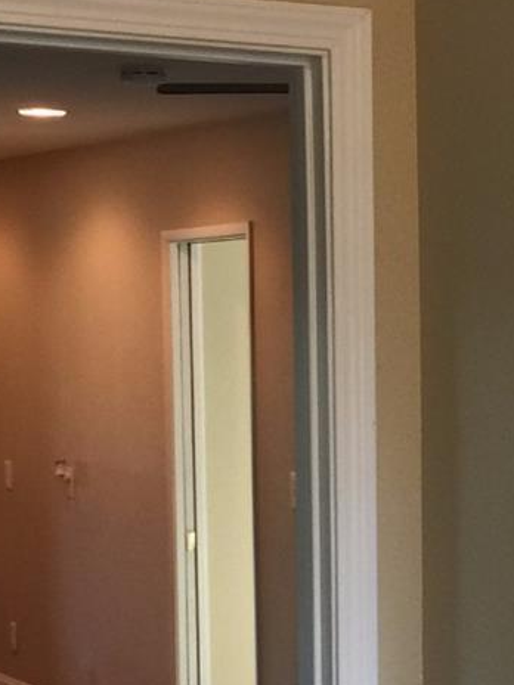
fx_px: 2475
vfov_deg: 15.4
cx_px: 640
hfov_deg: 11.6
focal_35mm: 125
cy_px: 726
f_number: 2.2
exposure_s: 1/15
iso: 32
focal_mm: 4.15
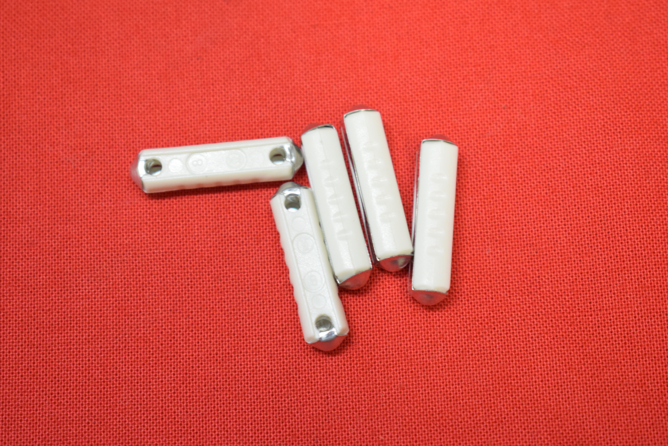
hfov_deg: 24.6
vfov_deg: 16.6
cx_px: 334
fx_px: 1531
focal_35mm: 82
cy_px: 223
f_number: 5.6
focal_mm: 55
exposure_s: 1/60
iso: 1600
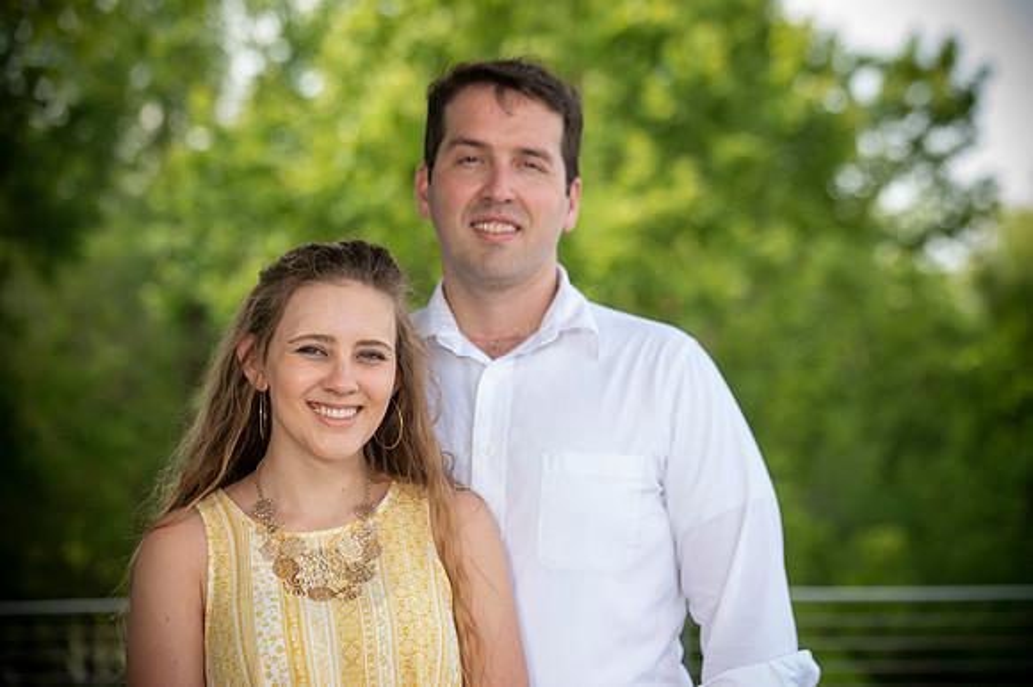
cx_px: 516
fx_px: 3011
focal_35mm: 105
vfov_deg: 13.0
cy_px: 344
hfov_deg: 19.5
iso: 50
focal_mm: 105
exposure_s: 1/125
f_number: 4.5
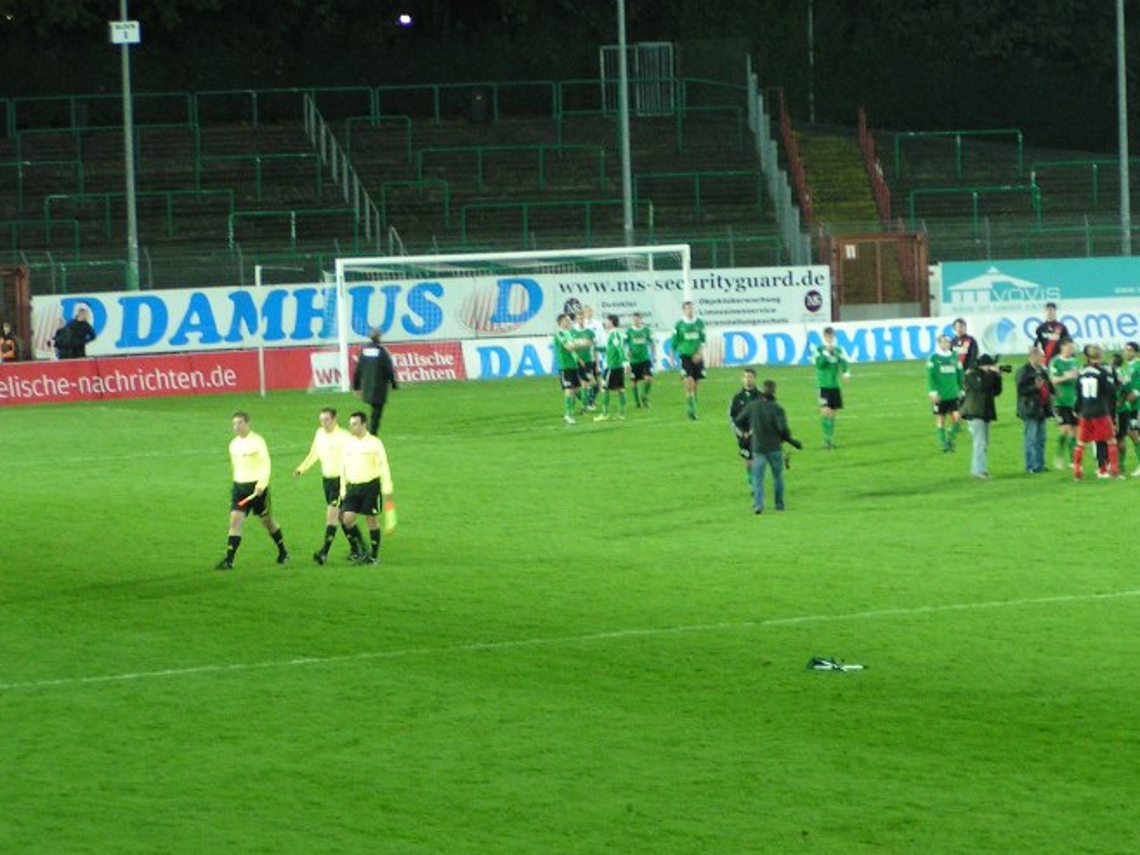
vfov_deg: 8.5
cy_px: 409
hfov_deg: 11.4
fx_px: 5731
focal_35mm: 174
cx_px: 611
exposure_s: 1/20
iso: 200
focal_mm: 21.9
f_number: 3.5
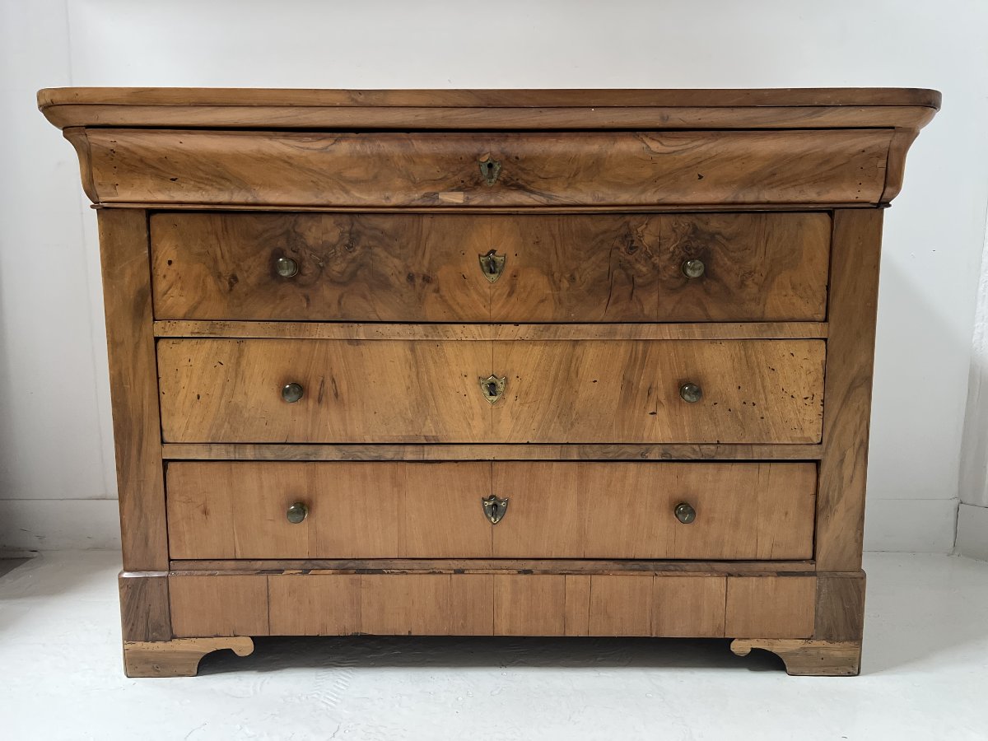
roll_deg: -0.1
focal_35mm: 26
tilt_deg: -8.4
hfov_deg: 67.3
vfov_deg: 53.1
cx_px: 494
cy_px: 370
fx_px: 742
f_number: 1.5
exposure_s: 1/60
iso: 400
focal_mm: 5.7
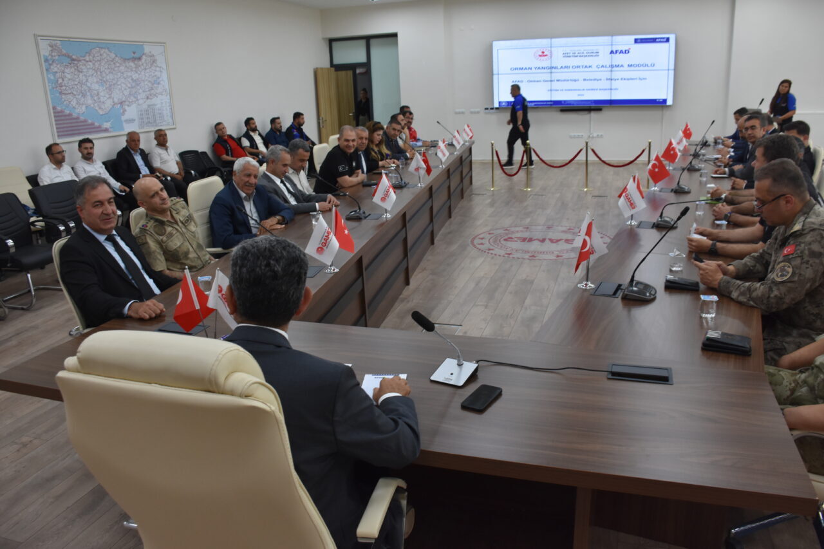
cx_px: 412
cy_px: 274
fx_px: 618
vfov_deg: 47.9
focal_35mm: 27
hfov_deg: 67.4
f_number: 5.6
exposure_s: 1/125
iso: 800
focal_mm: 18
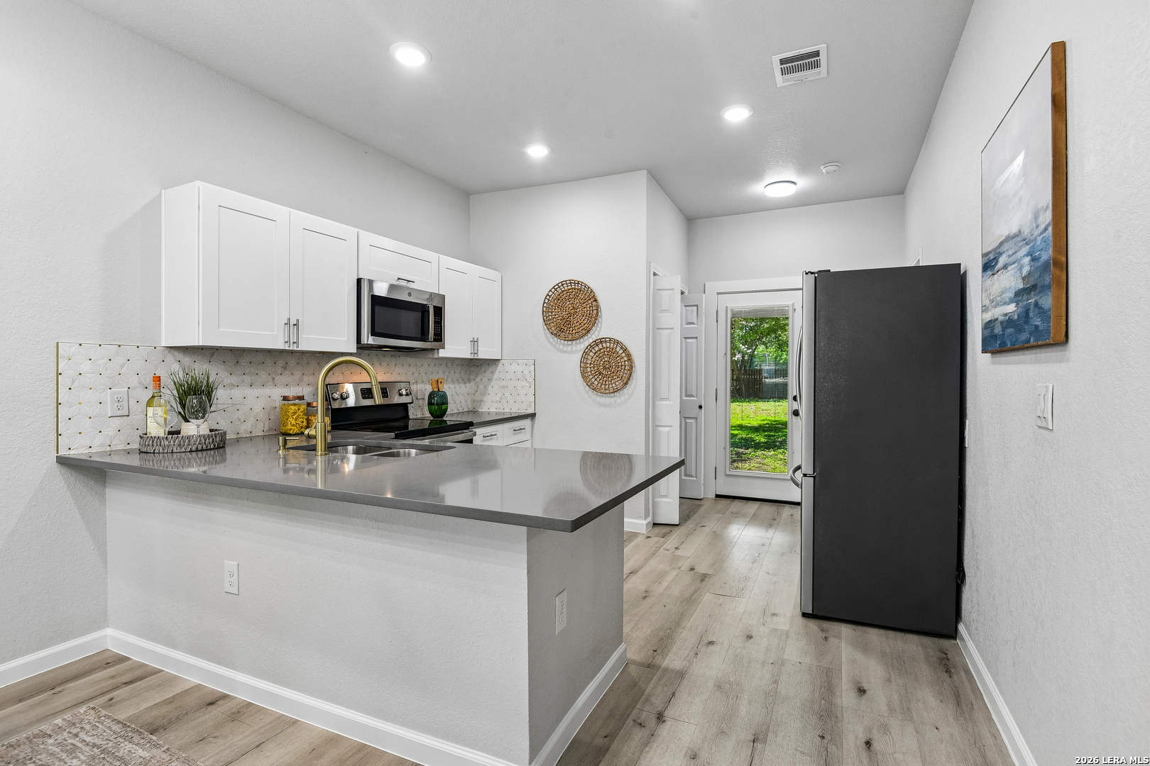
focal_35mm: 17
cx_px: 575
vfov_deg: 70.4
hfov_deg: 93.3
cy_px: 383
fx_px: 543
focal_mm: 17
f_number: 8
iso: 900
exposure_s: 1/20
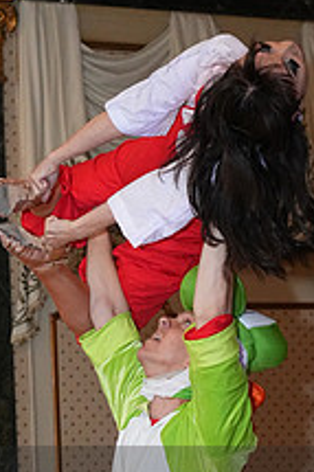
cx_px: 115
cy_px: 520
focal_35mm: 170
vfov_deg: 11.9
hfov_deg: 8.1
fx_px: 2228
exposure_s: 1/200
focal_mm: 63
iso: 5000
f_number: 4
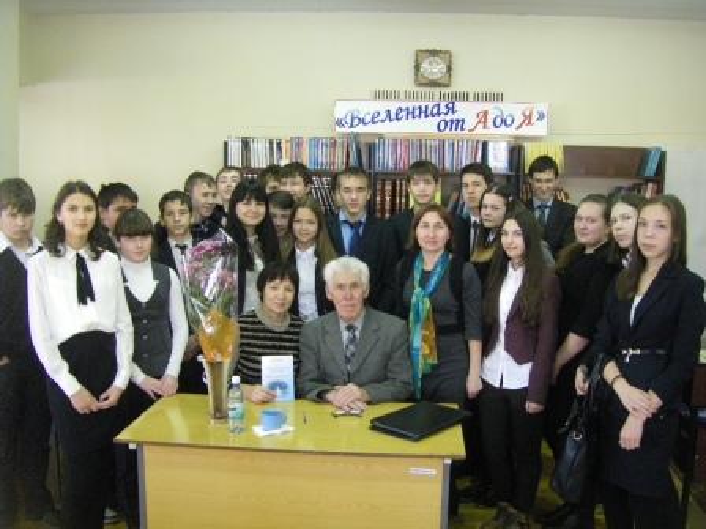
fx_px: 775
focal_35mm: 38
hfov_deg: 49.0
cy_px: 264
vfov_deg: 37.7
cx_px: 353
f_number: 3.5
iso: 640
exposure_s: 1/50
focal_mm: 6.3
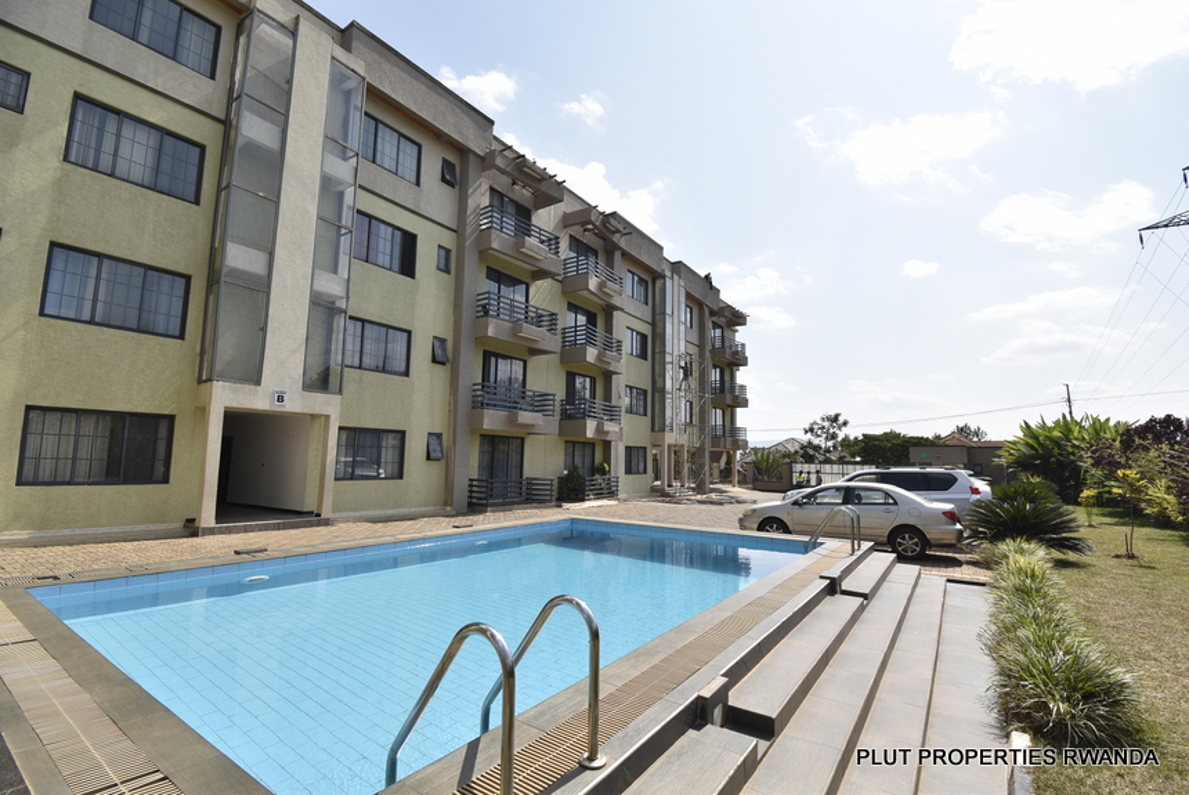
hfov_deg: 100.3
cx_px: 594
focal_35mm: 15
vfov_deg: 77.4
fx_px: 496
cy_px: 398
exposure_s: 1/320
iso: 100
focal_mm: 10
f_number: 8
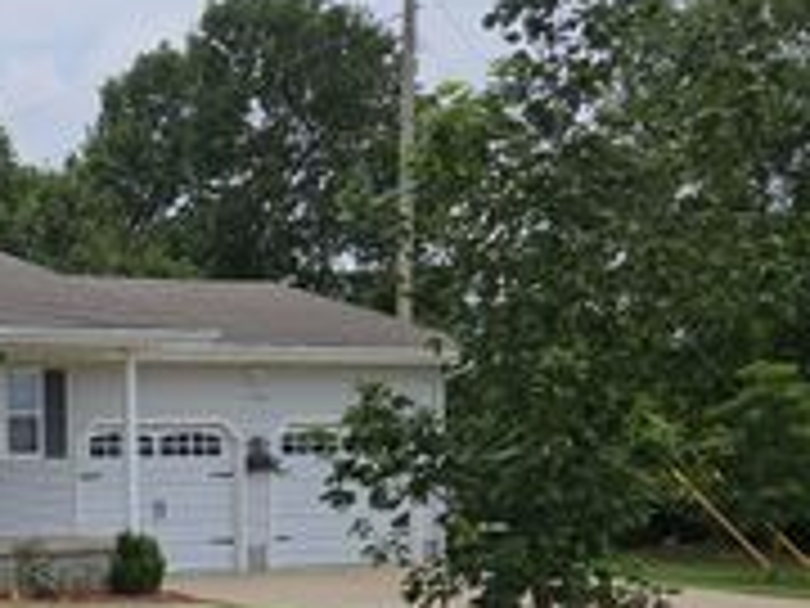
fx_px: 1498
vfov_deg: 22.4
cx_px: -189
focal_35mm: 64
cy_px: 534
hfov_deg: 26.5
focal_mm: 5.4
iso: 25
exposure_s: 1/3550
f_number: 1.8
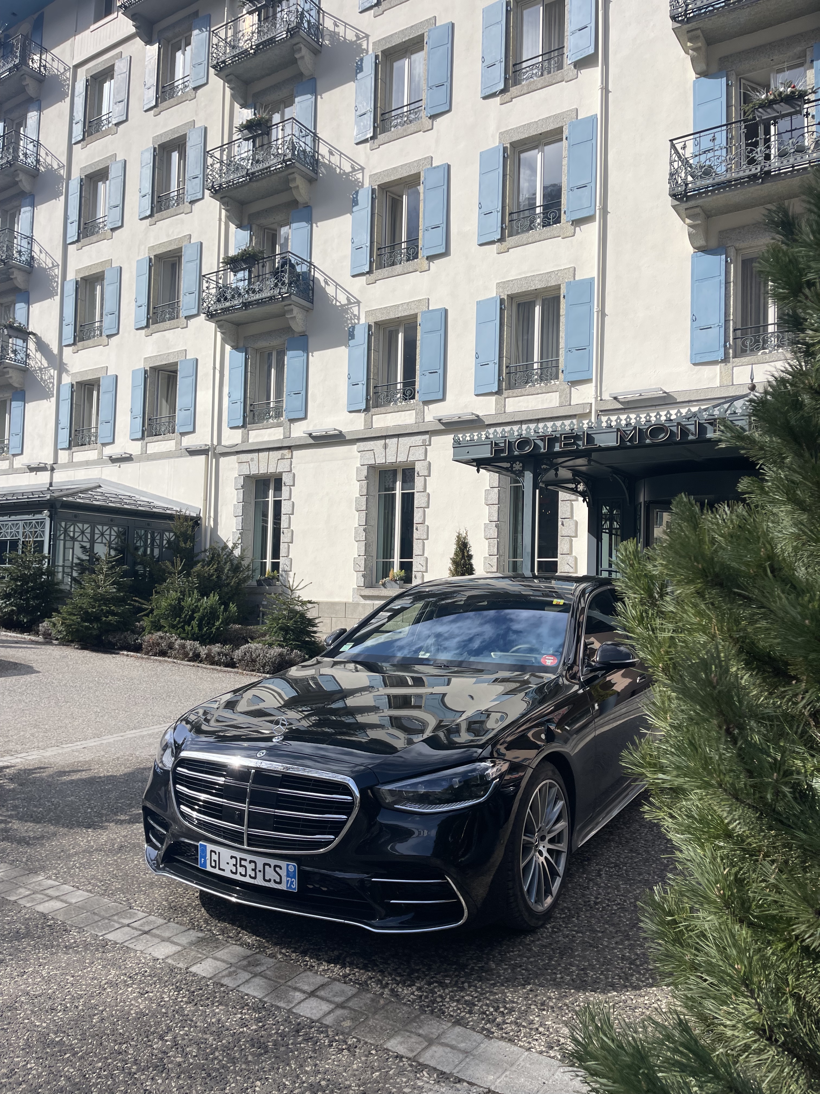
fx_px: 821
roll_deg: -1.8
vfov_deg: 67.3
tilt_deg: +5.2
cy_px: 547
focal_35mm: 26
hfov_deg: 53.1
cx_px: 410
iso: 32
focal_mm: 5.1
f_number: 1.6
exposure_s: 1/3448
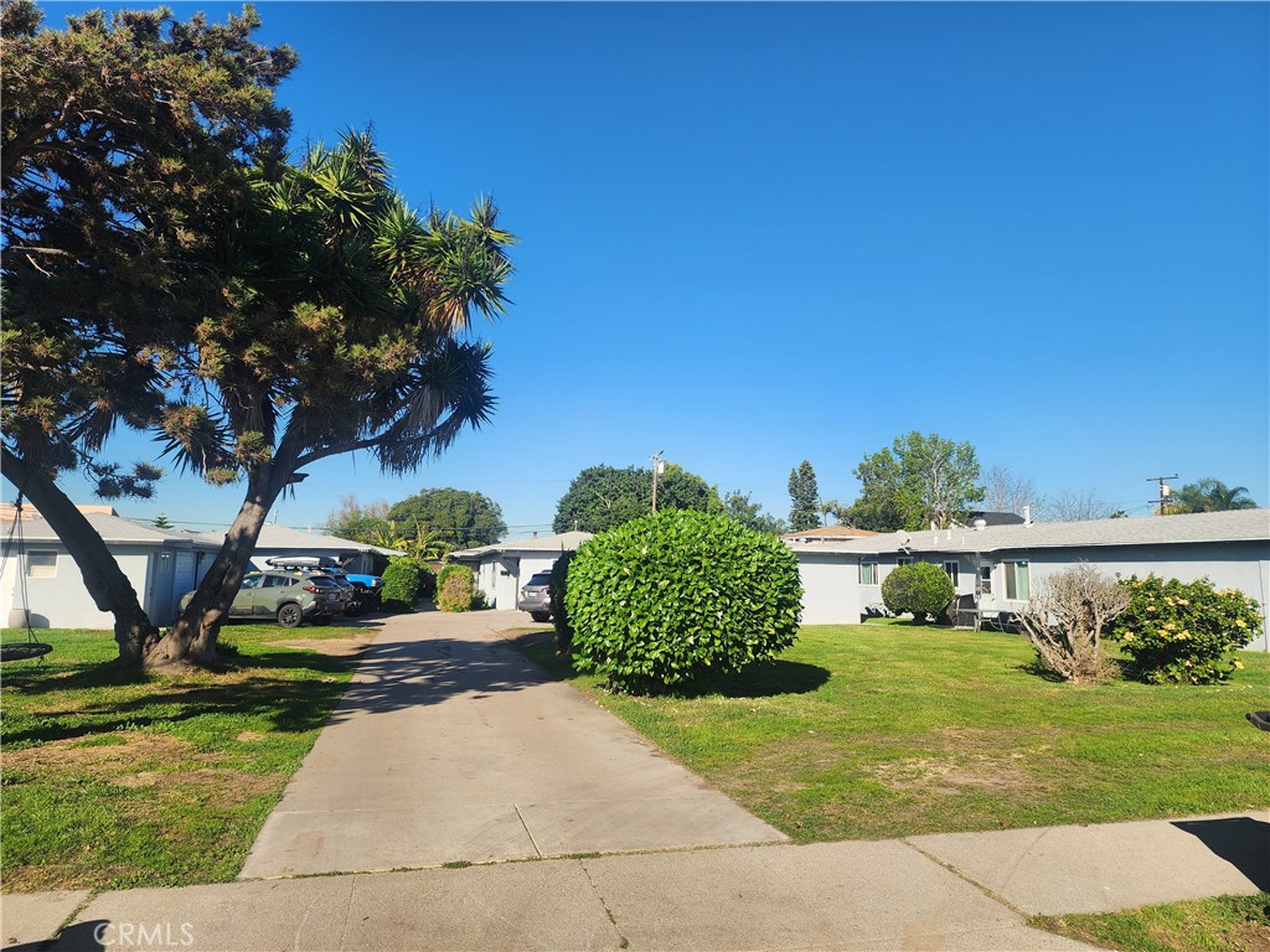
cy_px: 476
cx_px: 635
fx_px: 844
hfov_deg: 73.9
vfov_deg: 58.9
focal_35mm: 23
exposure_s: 1/1061
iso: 12
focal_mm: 6.4
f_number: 1.8
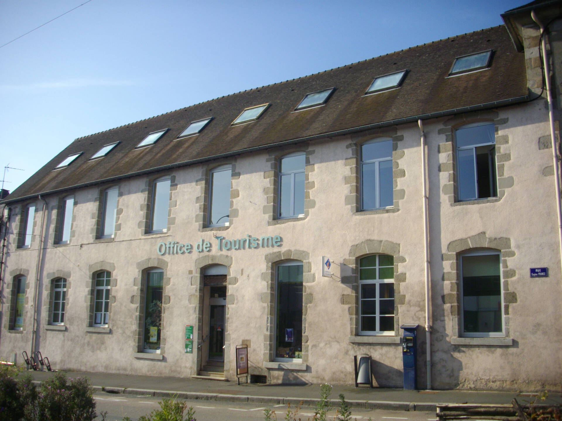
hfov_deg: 50.1
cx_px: 281
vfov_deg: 38.7
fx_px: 601
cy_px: 210
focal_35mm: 37
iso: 100
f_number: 5.6
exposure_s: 1/320
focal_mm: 6.2
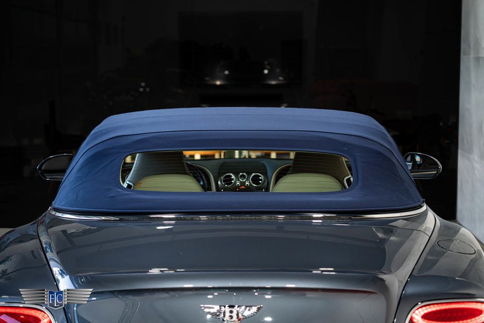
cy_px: 162
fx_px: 1049
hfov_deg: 26.0
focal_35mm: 78
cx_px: 242
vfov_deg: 17.5
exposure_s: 1/125
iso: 1250
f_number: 4
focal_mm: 77
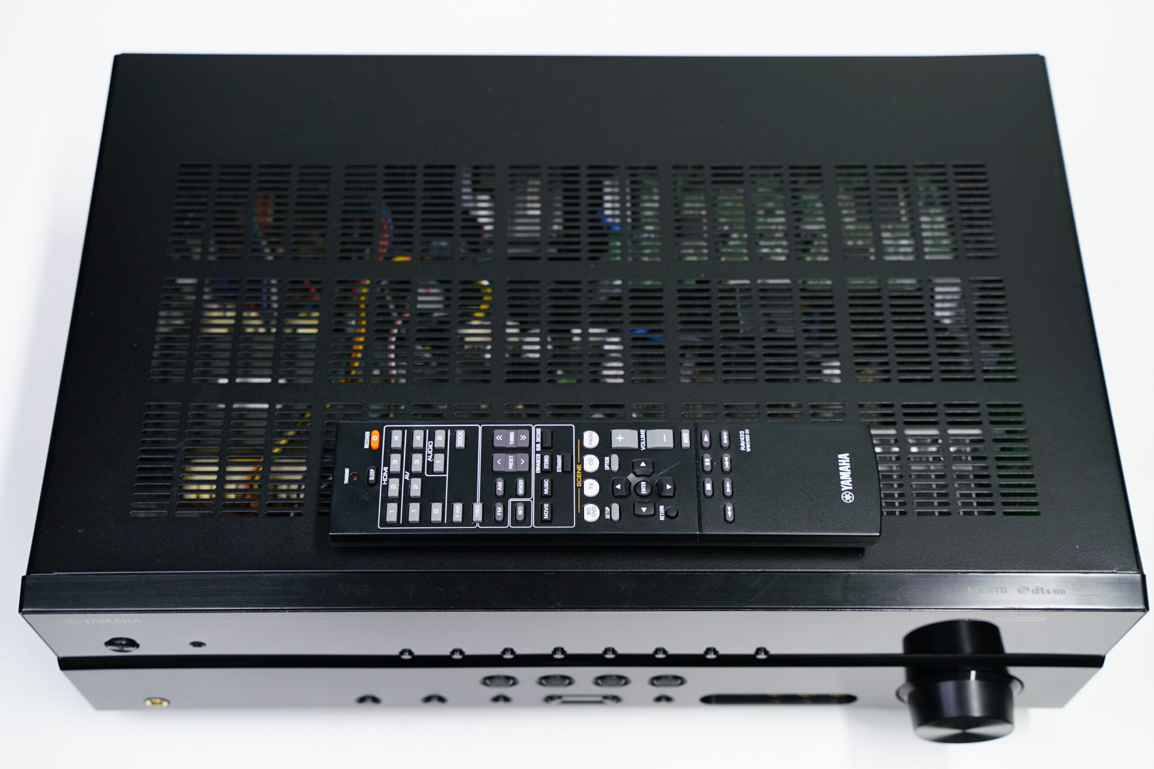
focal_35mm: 48
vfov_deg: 28.1
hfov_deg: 41.1
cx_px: 577
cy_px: 384
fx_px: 1539
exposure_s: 1/20
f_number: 5
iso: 250
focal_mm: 48
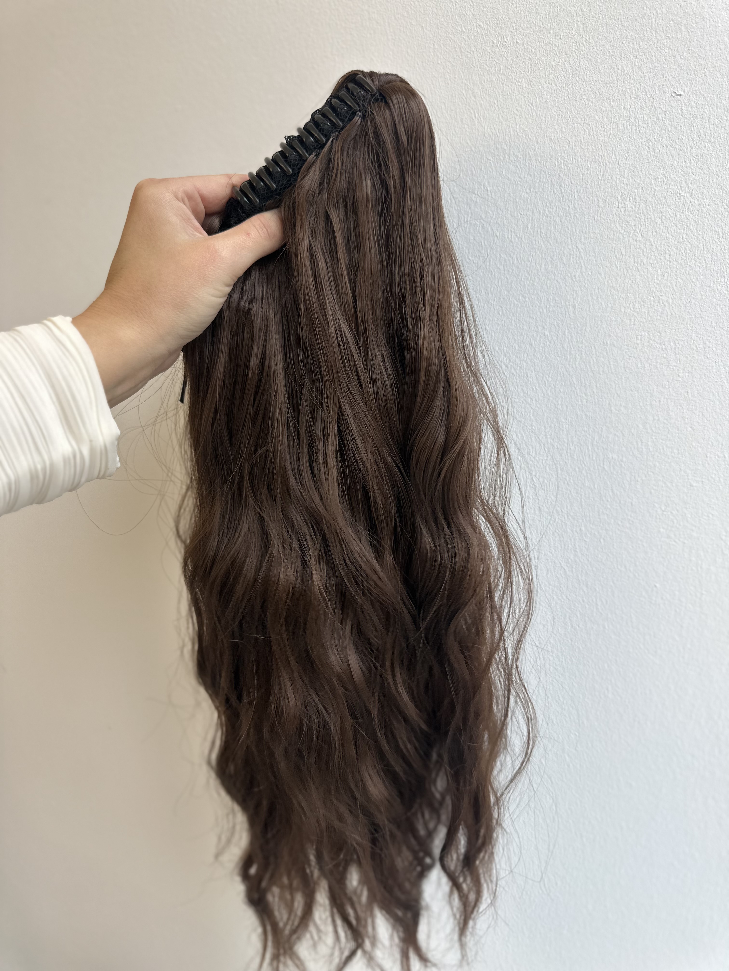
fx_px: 674
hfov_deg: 56.8
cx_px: 364
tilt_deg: -11.1
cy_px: 486
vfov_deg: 71.6
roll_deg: +5.0
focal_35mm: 24
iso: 100
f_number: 1.78
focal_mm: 6.86
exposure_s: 1/100
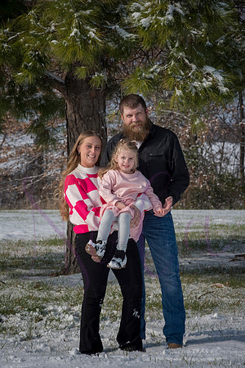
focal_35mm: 120
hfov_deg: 11.4
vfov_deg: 17.1
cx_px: 122
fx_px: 1225
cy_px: 184
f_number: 11
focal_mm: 120
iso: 640
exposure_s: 1/1250
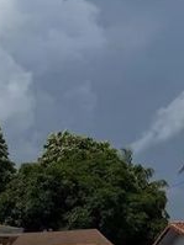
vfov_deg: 17.3
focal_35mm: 103
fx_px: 731
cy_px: 359
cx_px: -72
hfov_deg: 13.7
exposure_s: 1/11905
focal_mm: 6.76
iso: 80
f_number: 1.78
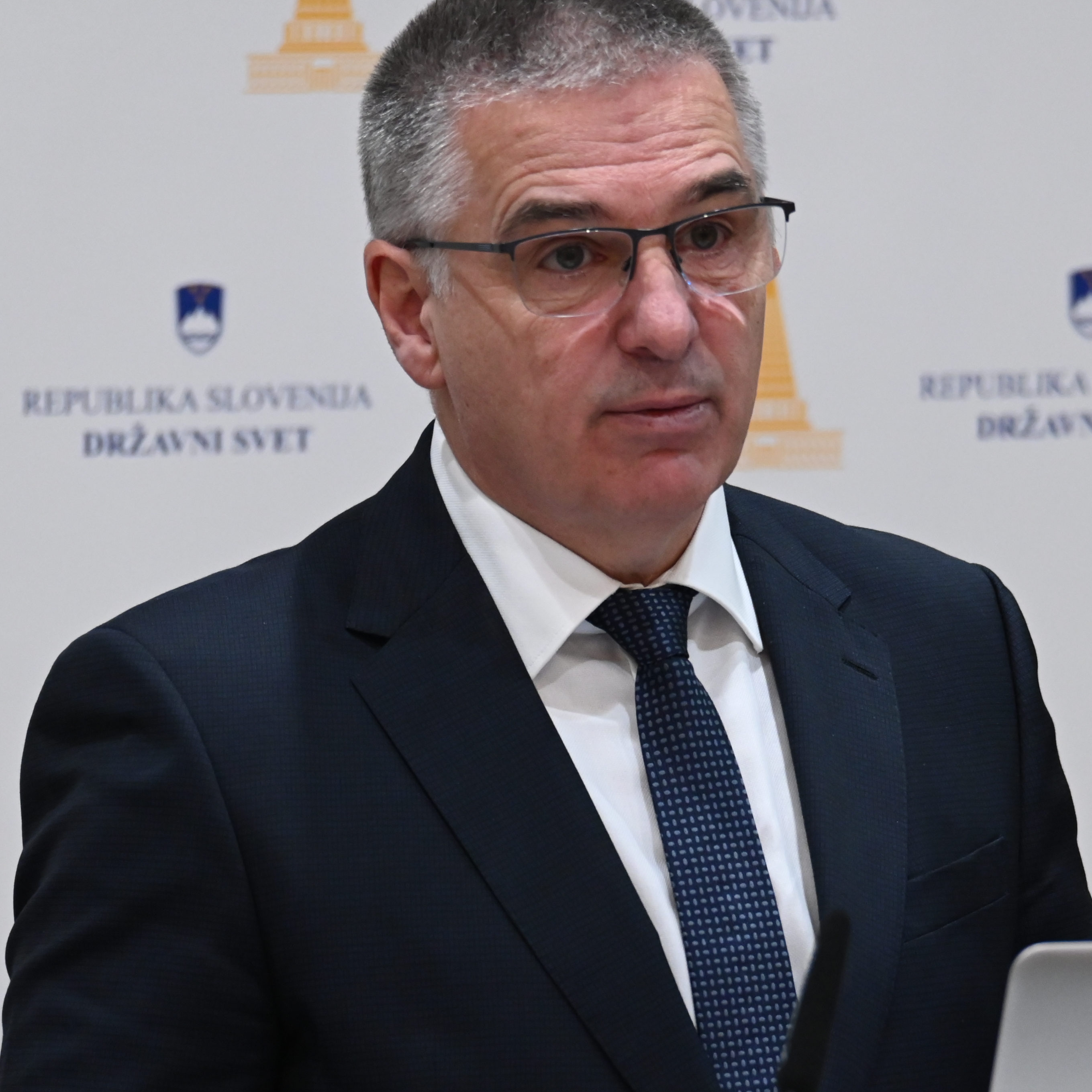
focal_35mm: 869
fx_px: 31015
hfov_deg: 2.0
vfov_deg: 2.0
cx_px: 662
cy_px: 723
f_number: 6.3
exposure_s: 1/160
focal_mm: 460
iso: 3200
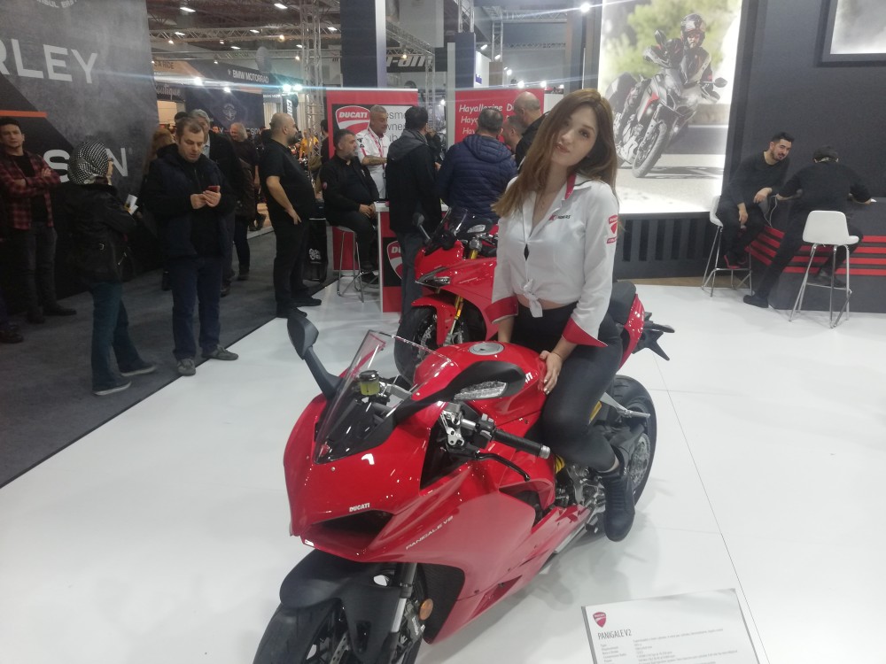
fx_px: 691
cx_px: 443
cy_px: 332
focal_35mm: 27
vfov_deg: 51.4
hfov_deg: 65.3
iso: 160
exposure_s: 1/50
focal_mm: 3.81
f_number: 2.2
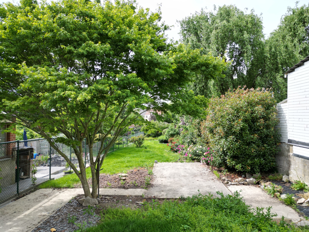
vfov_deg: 56.8
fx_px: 214
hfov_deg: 71.6
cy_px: 116
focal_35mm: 24
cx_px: 154
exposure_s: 1/1500
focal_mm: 6.72
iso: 110
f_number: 1.7
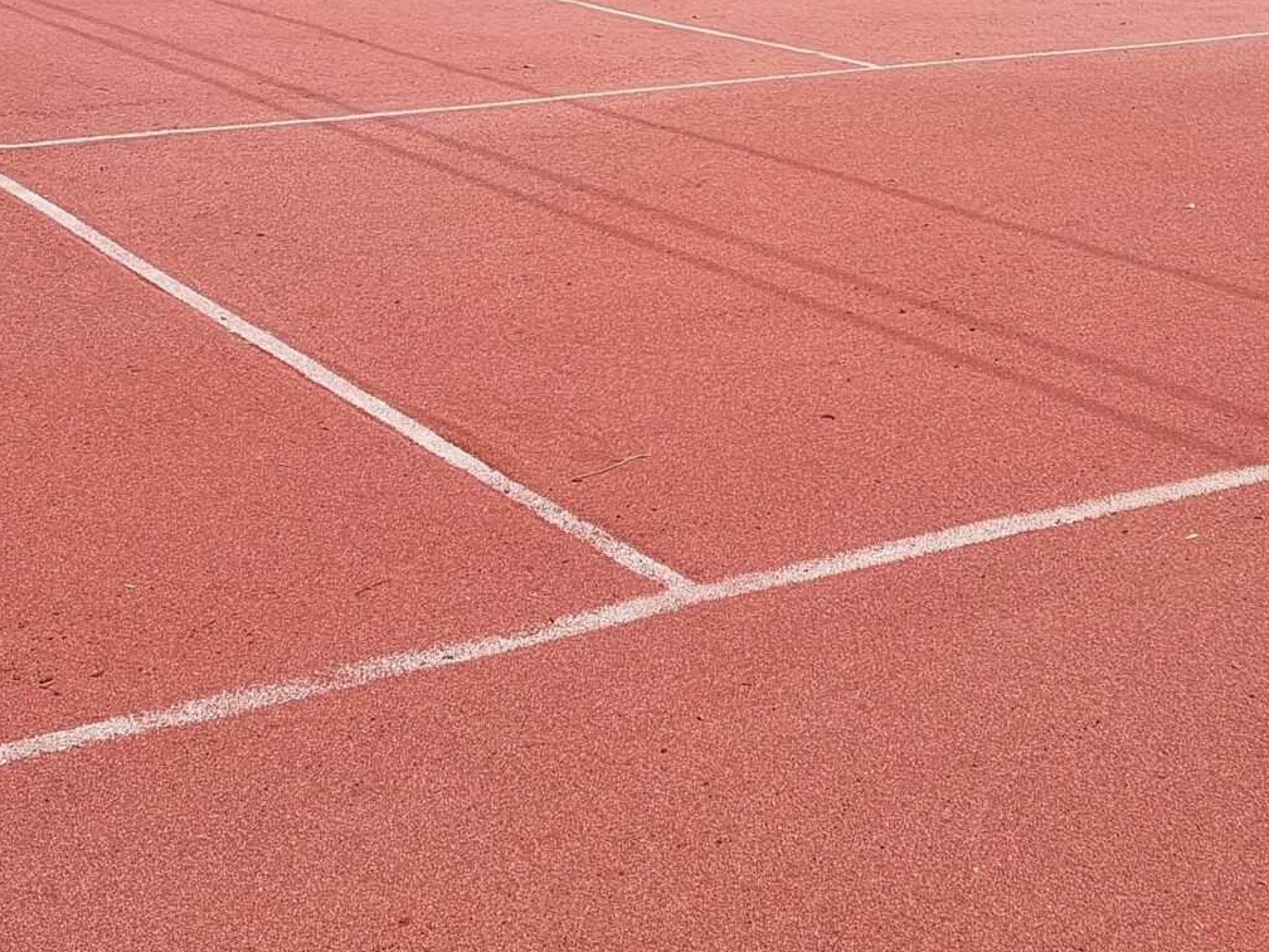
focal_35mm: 66
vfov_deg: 21.4
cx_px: 872
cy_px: -26
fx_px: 2420
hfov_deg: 29.1
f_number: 1.8
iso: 50
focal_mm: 5.4
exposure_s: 1/3024
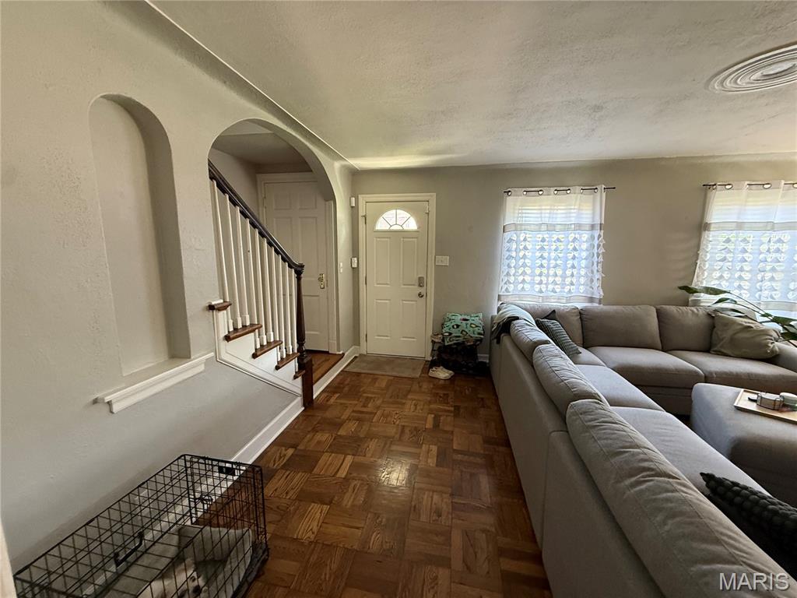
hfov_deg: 102.1
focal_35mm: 14
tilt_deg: -7.5
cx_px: 398
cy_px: 299
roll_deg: +0.5
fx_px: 322
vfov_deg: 85.7
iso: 320
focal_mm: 2.22
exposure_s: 1/60
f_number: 2.2
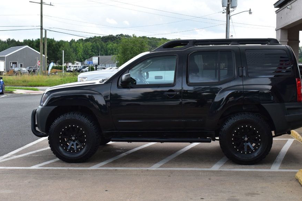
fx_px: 444
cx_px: 165
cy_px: 90
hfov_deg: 37.5
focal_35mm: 53
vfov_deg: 25.5
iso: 400
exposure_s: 1/200
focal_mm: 30
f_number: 10
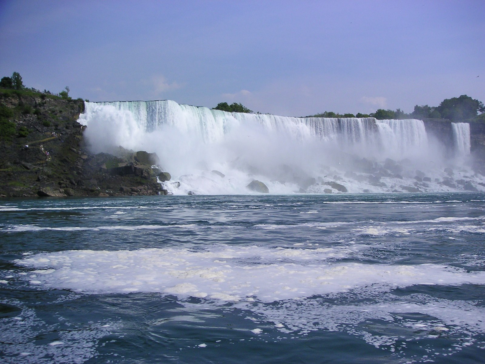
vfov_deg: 38.7
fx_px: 518
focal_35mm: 37
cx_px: 242
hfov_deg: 50.1
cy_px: 182
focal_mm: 5.7
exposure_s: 1/350
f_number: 6.7
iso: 50
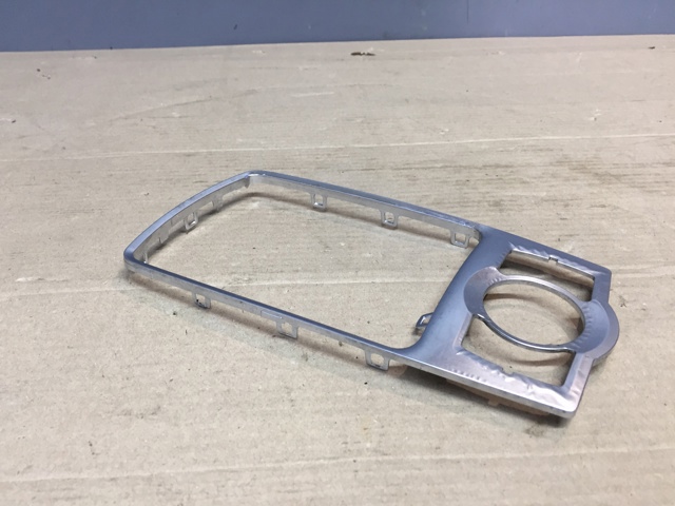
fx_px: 565
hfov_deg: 61.7
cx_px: 338
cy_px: 253
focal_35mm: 29
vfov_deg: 48.2
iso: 50
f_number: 2.2
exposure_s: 1/33
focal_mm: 4.15
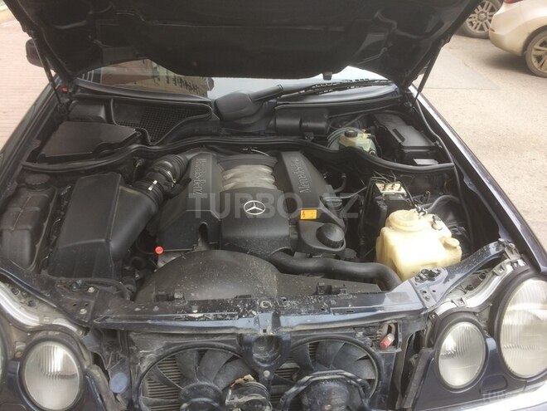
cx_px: 274
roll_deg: -1.4
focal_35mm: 29
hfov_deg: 61.7
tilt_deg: -30.7
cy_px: 206
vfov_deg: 48.2
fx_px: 458
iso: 32
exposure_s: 1/123
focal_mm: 4.15
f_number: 2.2
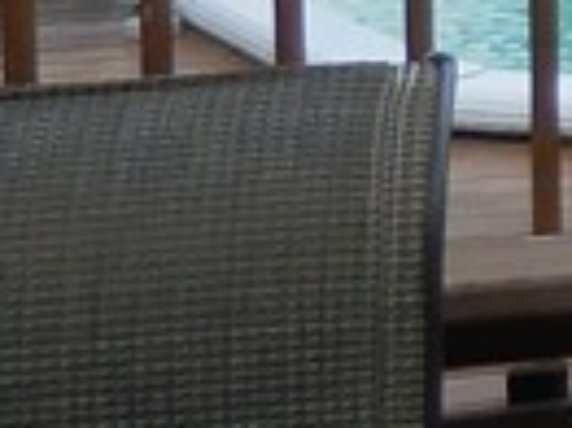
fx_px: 3236
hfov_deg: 8.5
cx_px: 1703
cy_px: -310
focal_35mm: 196
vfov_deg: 7.4
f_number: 3.3
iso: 125
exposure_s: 1/250
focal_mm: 4.5
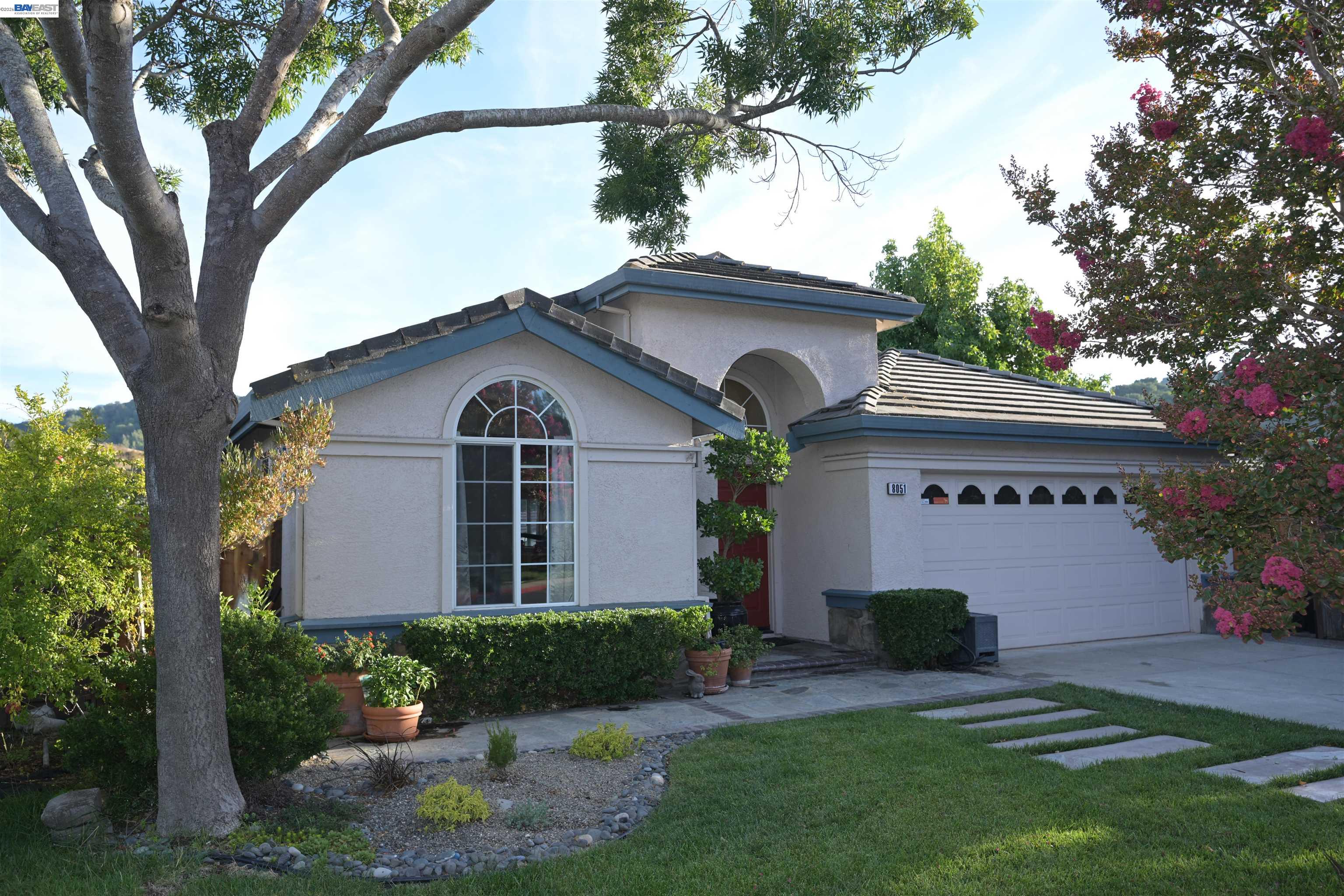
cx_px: 672
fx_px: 1008
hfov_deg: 67.4
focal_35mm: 27
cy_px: 448
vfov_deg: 47.9
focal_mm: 27
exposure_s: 1/200
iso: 100
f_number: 4
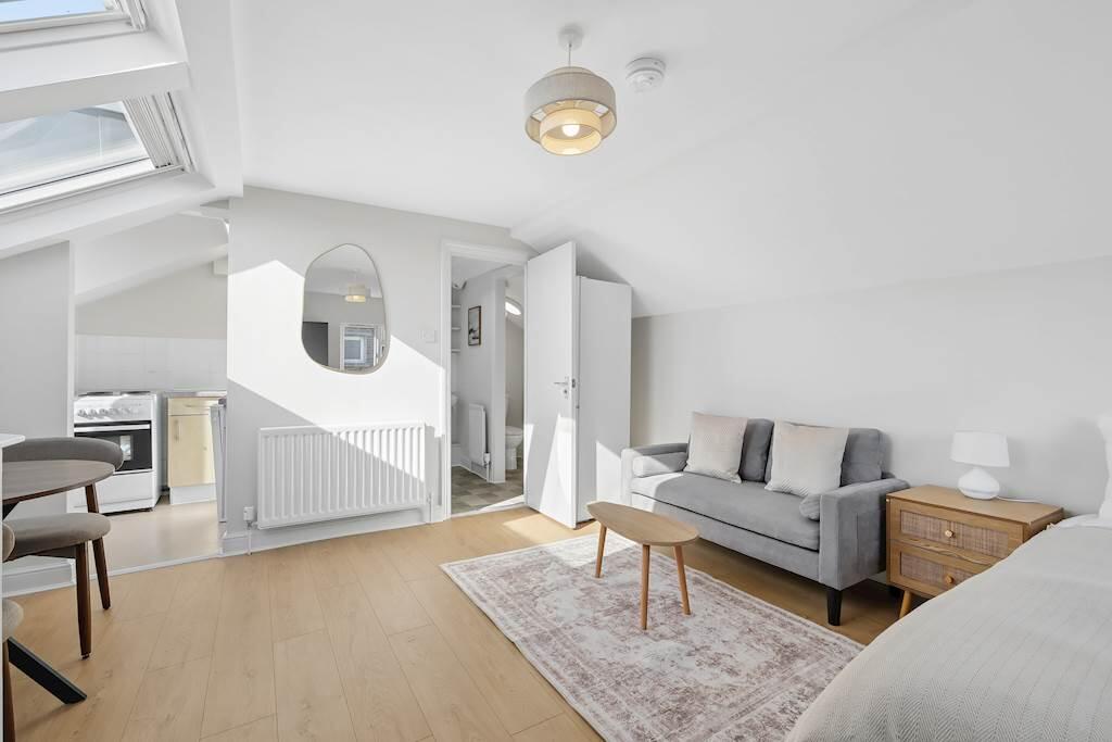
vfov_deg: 77.3
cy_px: 371
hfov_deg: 100.4
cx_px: 556
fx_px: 463
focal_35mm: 15
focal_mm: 10
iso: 160
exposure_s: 1/75
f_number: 8
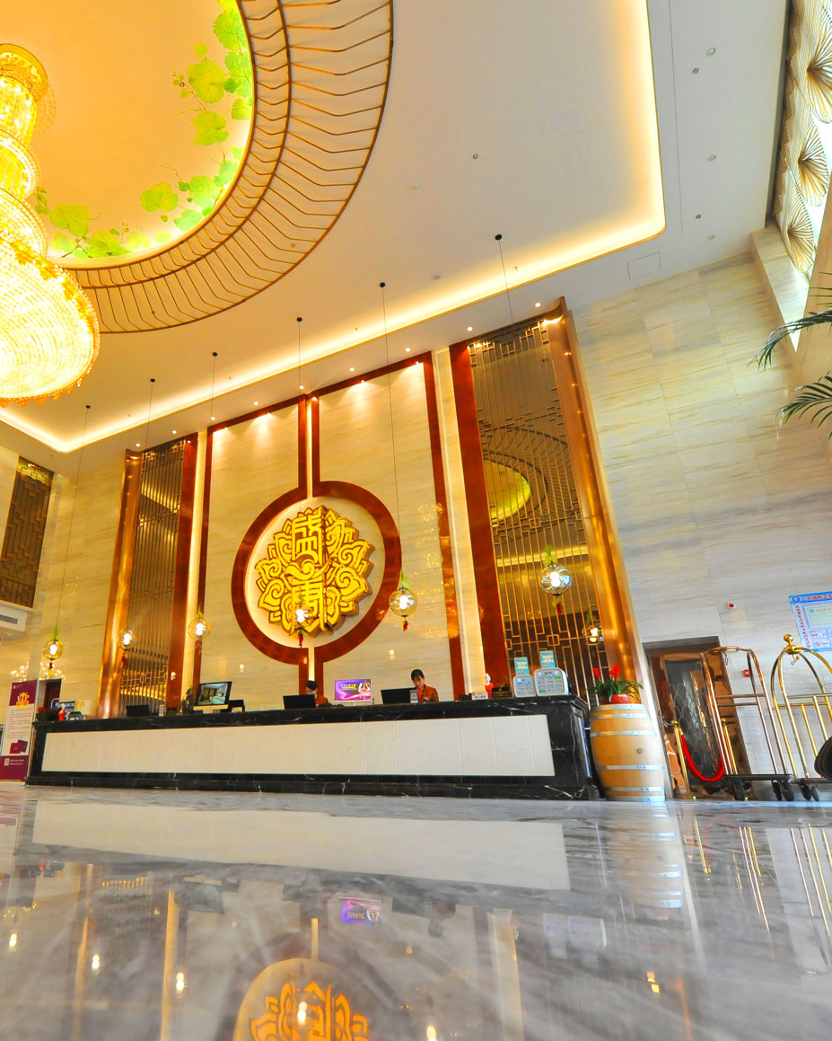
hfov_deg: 65.8
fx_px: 616
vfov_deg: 80.4
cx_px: 262
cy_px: 517
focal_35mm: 20
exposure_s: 1/125
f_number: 6.3
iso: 2200
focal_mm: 14
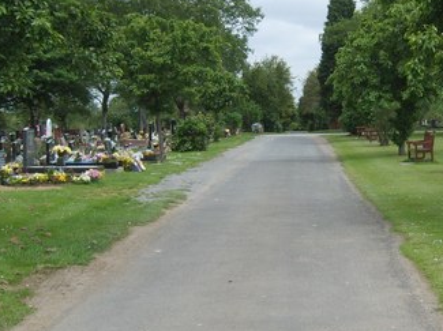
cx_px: 312
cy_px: 97
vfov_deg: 21.1
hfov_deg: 27.9
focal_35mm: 69
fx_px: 882
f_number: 2.8
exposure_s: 1/750
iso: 50
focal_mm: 5.8
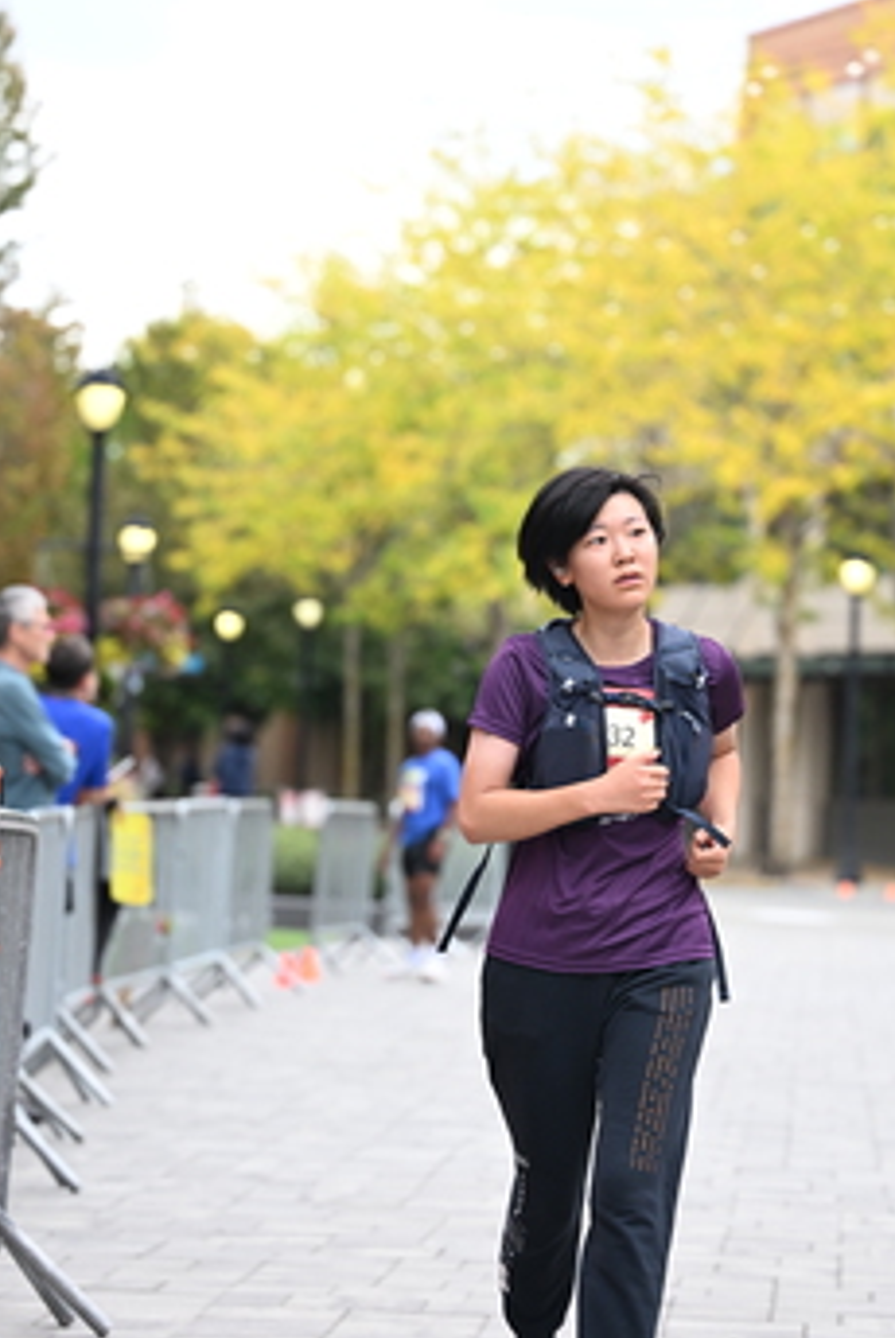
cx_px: 590
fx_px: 5470
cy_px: 646
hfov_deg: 9.3
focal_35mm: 147
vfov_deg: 14.0
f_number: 2.8
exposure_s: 1/1600
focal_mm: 92
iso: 640
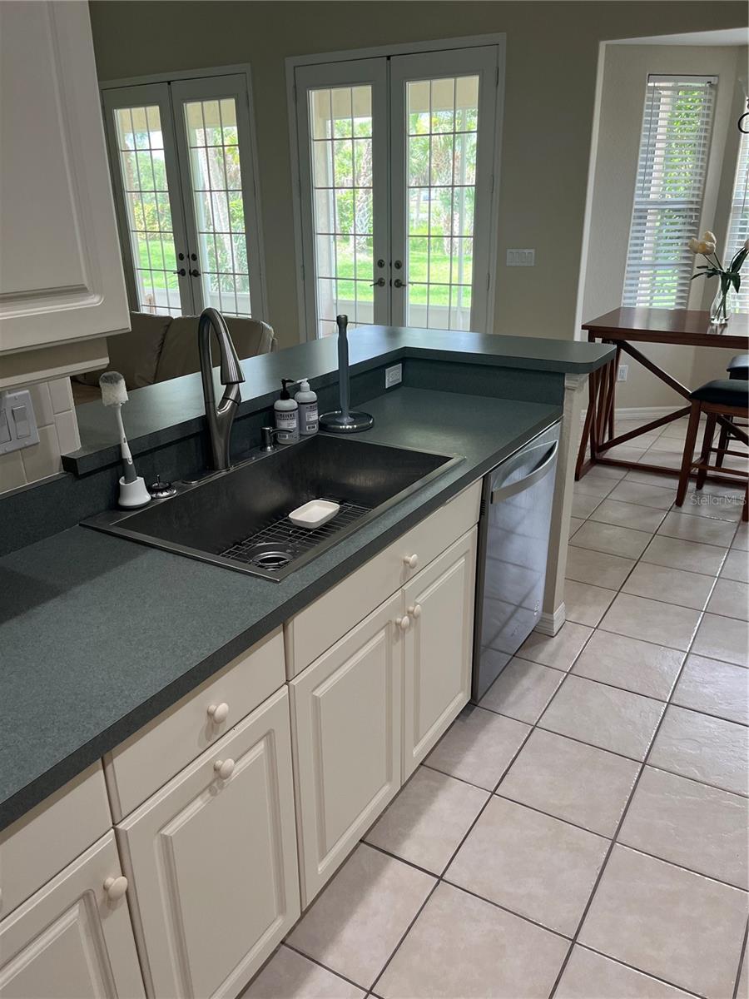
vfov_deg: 67.3
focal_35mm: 26
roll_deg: +1.2
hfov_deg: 53.1
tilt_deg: -22.2
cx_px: 374
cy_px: 500
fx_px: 750
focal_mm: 5.1
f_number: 1.6
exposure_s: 1/120
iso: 100
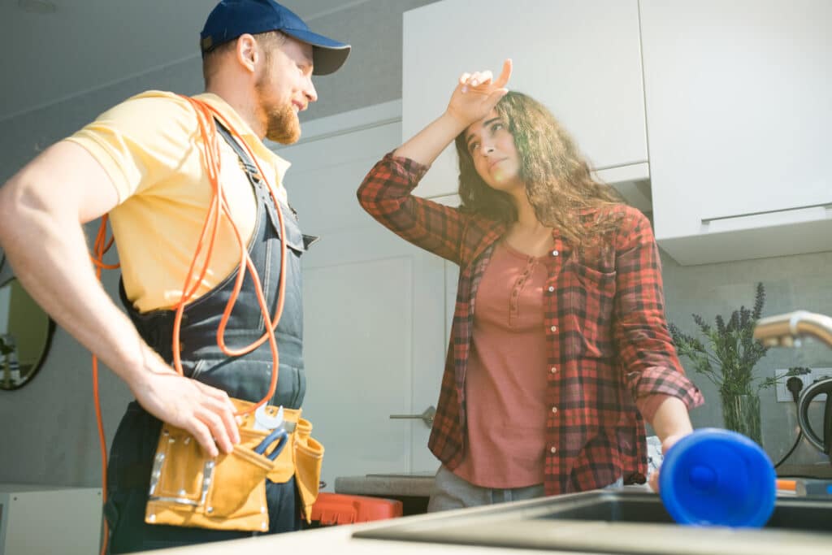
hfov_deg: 54.4
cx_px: 416
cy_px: 278
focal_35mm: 35
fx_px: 809
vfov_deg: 37.9
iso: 800
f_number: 3.5
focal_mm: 35
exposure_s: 1/160
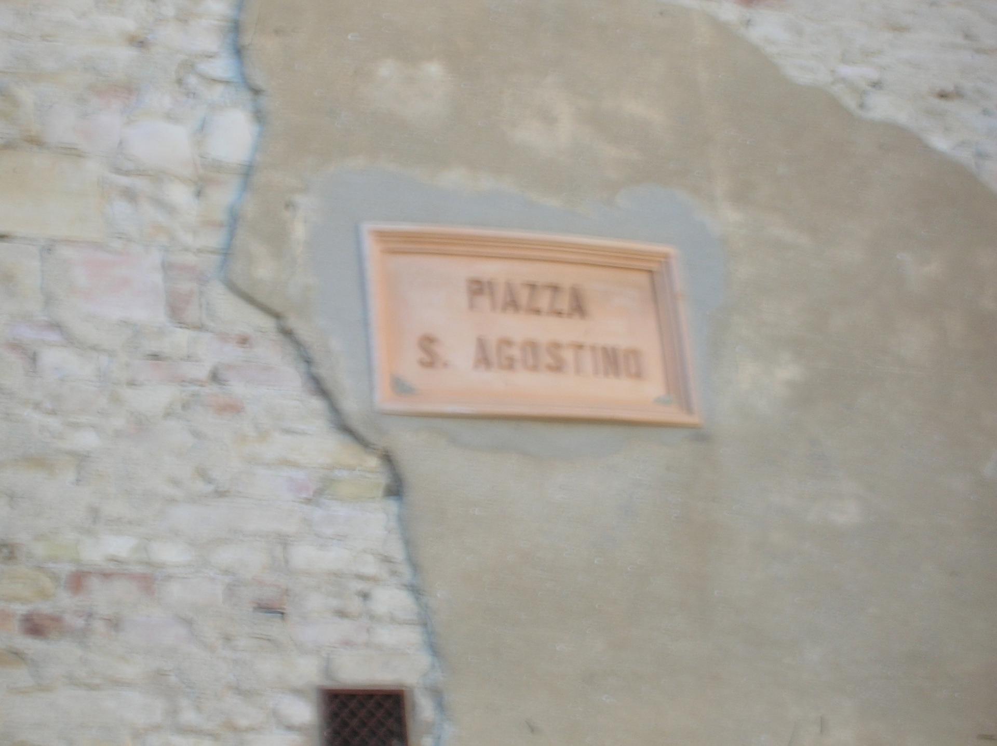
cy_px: 373
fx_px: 2936
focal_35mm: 102
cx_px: 498
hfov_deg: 19.3
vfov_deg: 14.5
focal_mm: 17.1
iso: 50
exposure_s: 1/14.7
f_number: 8.2
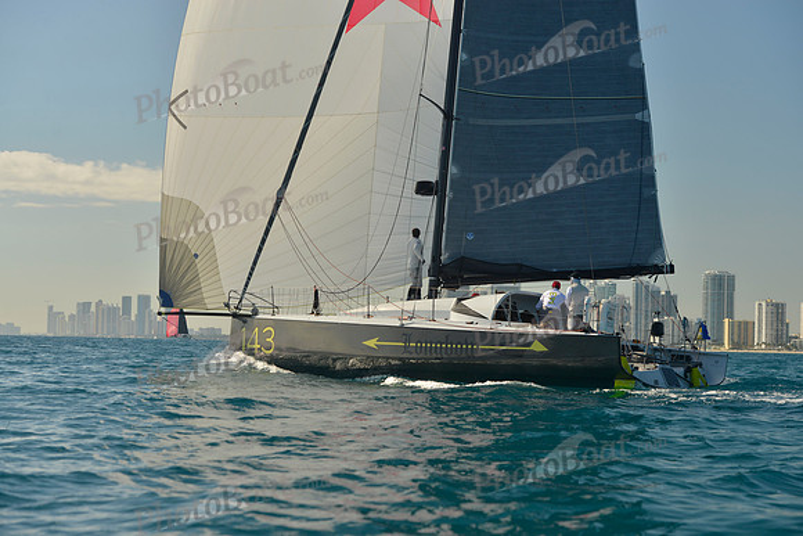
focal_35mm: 70
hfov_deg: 28.8
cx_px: 402
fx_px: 1562
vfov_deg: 19.5
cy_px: 268
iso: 200
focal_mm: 70
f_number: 6.3
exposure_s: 1/640
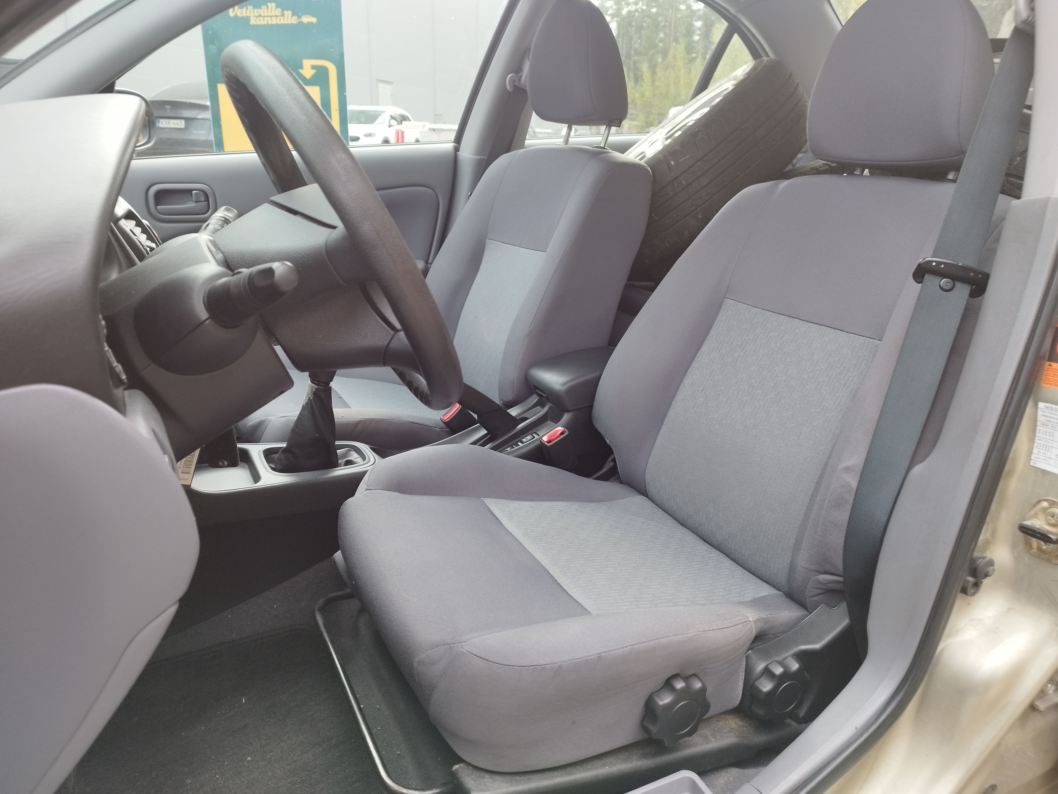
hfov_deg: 71.6
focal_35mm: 24
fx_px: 734
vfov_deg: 56.8
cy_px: 397
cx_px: 529
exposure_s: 1/100
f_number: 1.89
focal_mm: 5.89
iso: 100
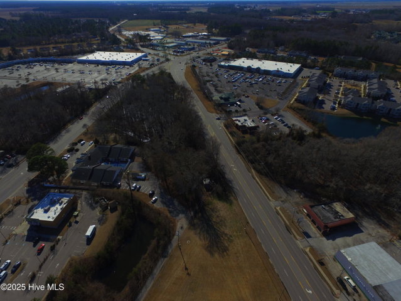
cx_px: 200
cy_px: 150
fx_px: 232
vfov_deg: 66.0
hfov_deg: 81.7
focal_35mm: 20
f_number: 2.8
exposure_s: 1/2347
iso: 100
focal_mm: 3.61
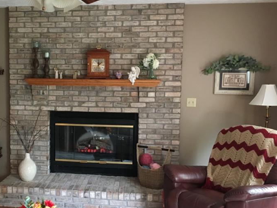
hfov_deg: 42.2
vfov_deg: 32.8
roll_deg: -1.0
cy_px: 113
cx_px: 87
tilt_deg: -7.9
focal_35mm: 44
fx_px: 352
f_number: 2.2
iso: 200
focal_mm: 4.15
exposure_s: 1/30
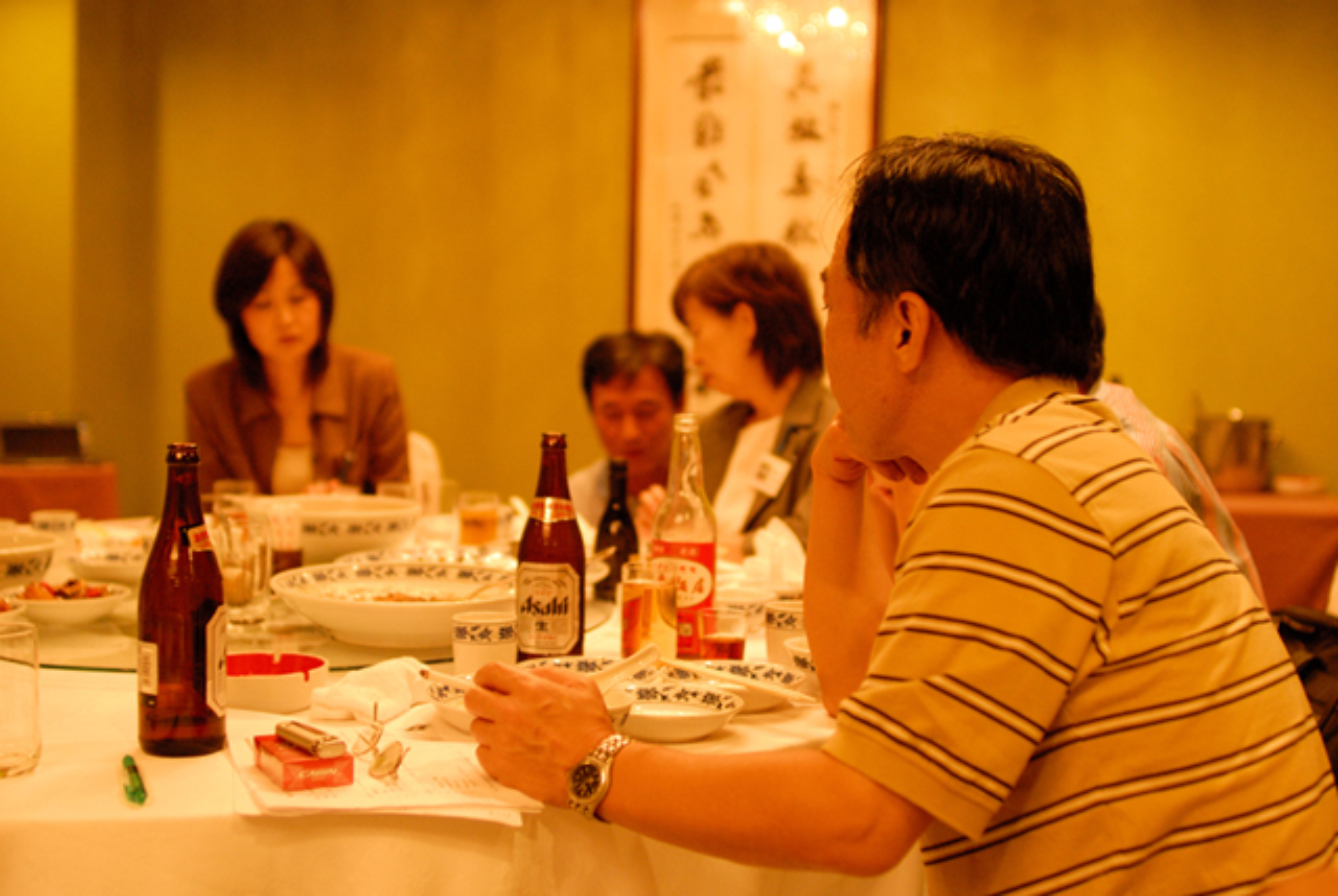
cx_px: 669
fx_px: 1564
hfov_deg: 46.3
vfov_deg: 32.0
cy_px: 448
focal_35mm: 42
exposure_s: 1/90
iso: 800
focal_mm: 28
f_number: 2
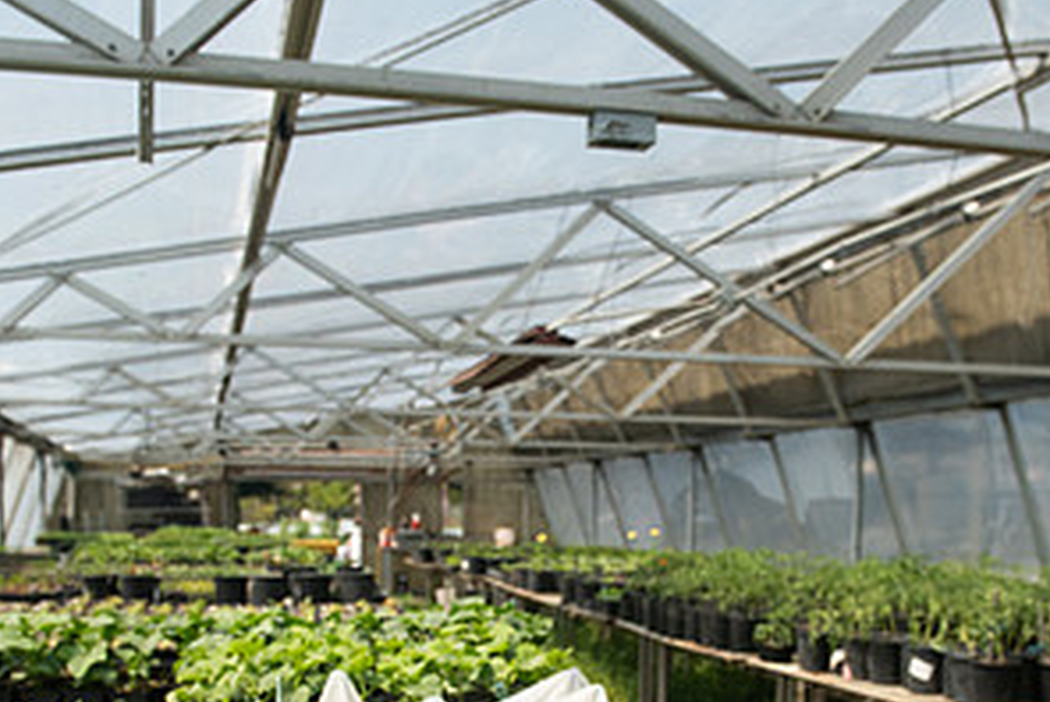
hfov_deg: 41.9
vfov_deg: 27.6
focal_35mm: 47
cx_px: 532
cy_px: 636
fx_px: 1372
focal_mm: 24
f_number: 4.5
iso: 500
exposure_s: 1/2500
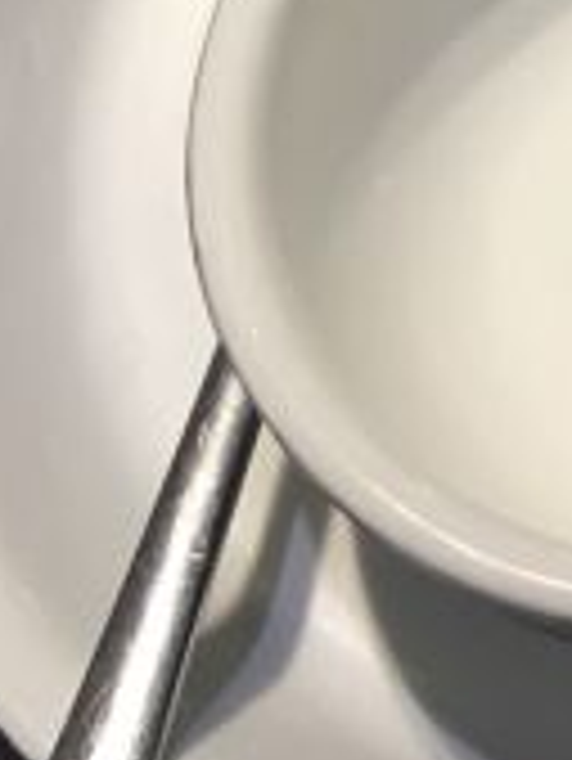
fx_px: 2641
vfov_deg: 15.5
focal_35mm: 120
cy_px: -256
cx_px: 1151
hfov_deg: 11.2
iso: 64
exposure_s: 1/33
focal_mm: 4.15
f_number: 2.2
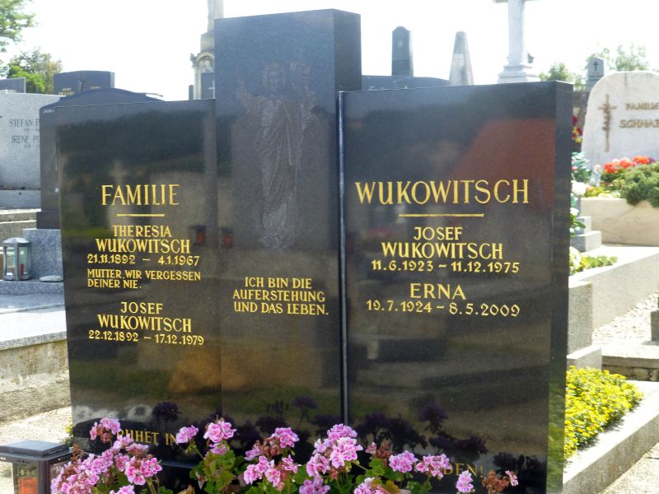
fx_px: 1256
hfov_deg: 29.4
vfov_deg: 22.3
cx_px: 330
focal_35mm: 66
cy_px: 247
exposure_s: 1/160
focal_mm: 11.7
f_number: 4.9
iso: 100
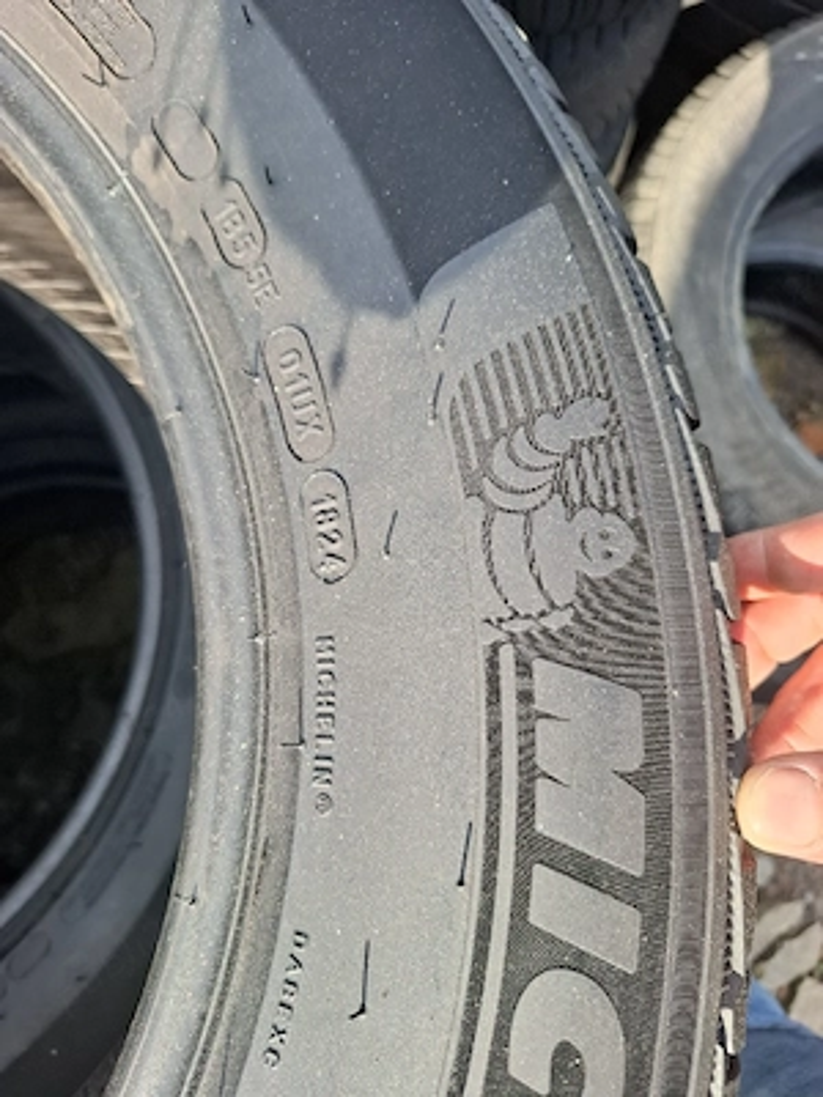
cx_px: 412
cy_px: 548
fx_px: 729
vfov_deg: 73.9
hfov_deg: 58.9
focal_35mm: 23
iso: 50
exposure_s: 1/303
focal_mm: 5.54
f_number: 1.8
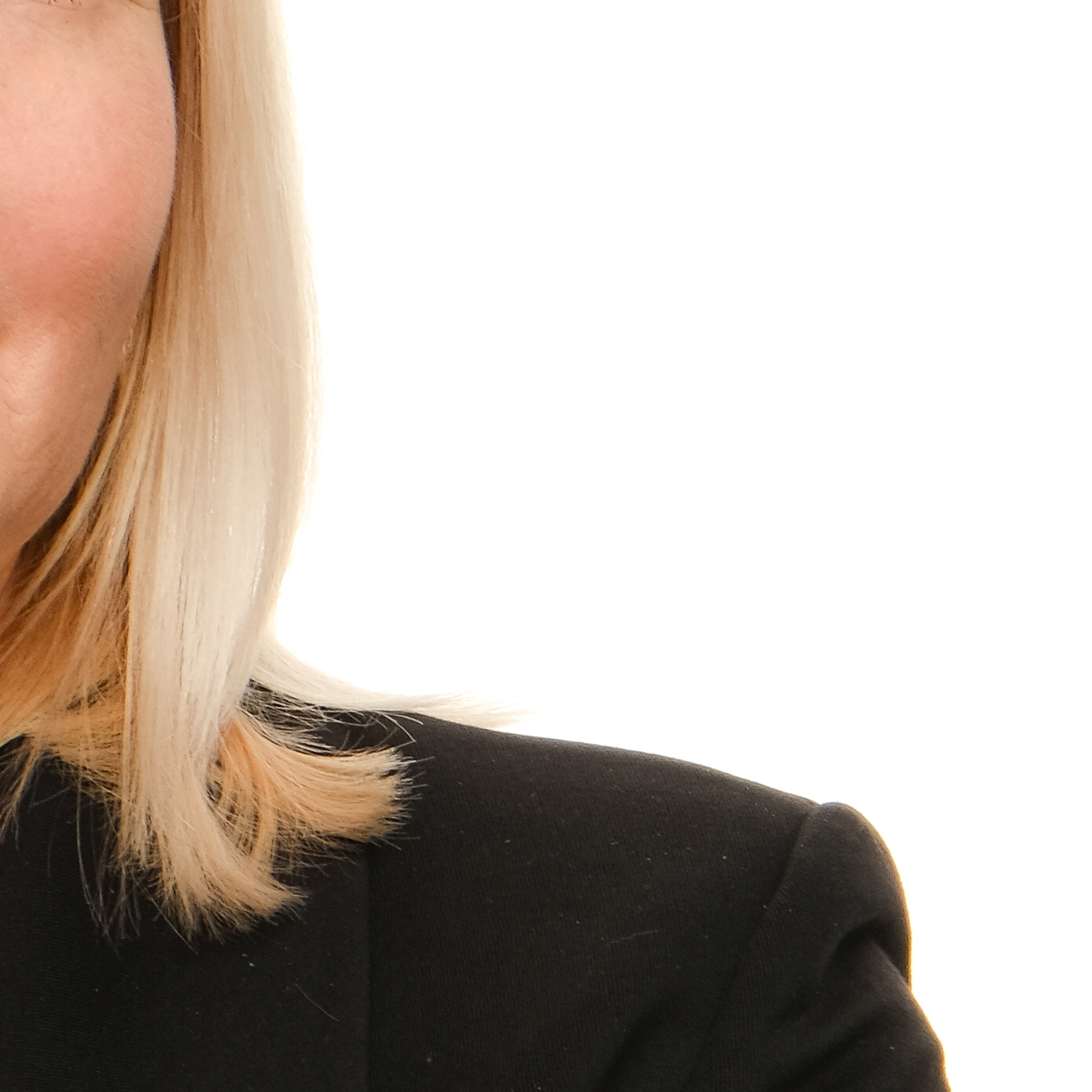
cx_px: -161
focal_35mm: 255
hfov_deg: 6.8
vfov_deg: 6.8
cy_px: 1182
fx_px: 9101
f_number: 11
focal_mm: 44.4
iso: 200
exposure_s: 1/100
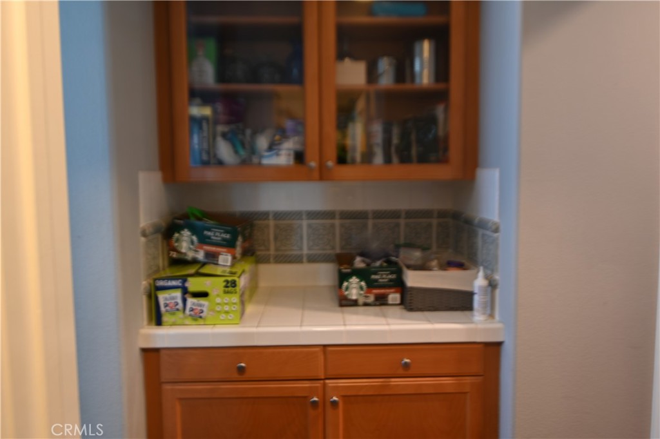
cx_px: 330
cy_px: 220
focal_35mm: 24
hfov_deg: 73.8
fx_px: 440
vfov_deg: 53.1
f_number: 2.8
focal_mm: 24
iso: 200
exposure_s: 1/6
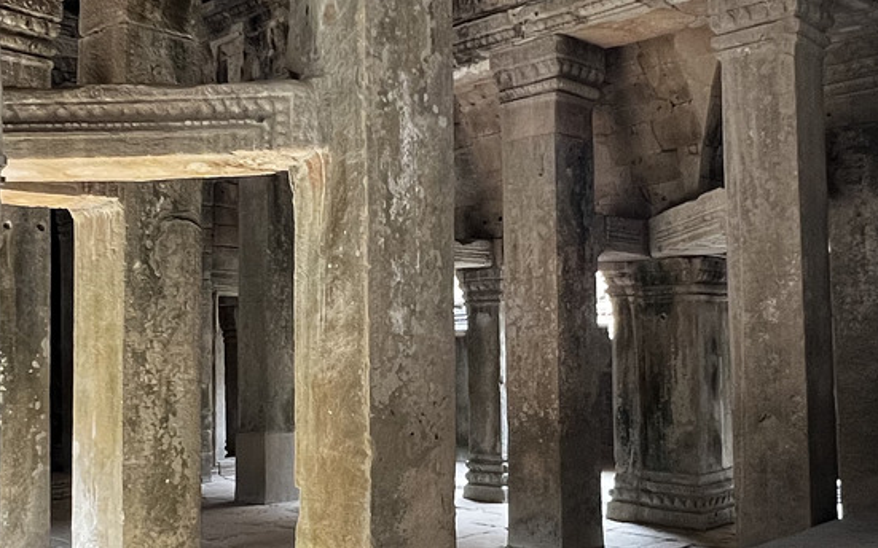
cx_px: 413
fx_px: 957
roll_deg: +1.0
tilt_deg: +1.6
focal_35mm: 40
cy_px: 319
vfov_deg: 31.9
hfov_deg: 49.3
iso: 250
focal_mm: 1.57
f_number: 1.8
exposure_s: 1/91
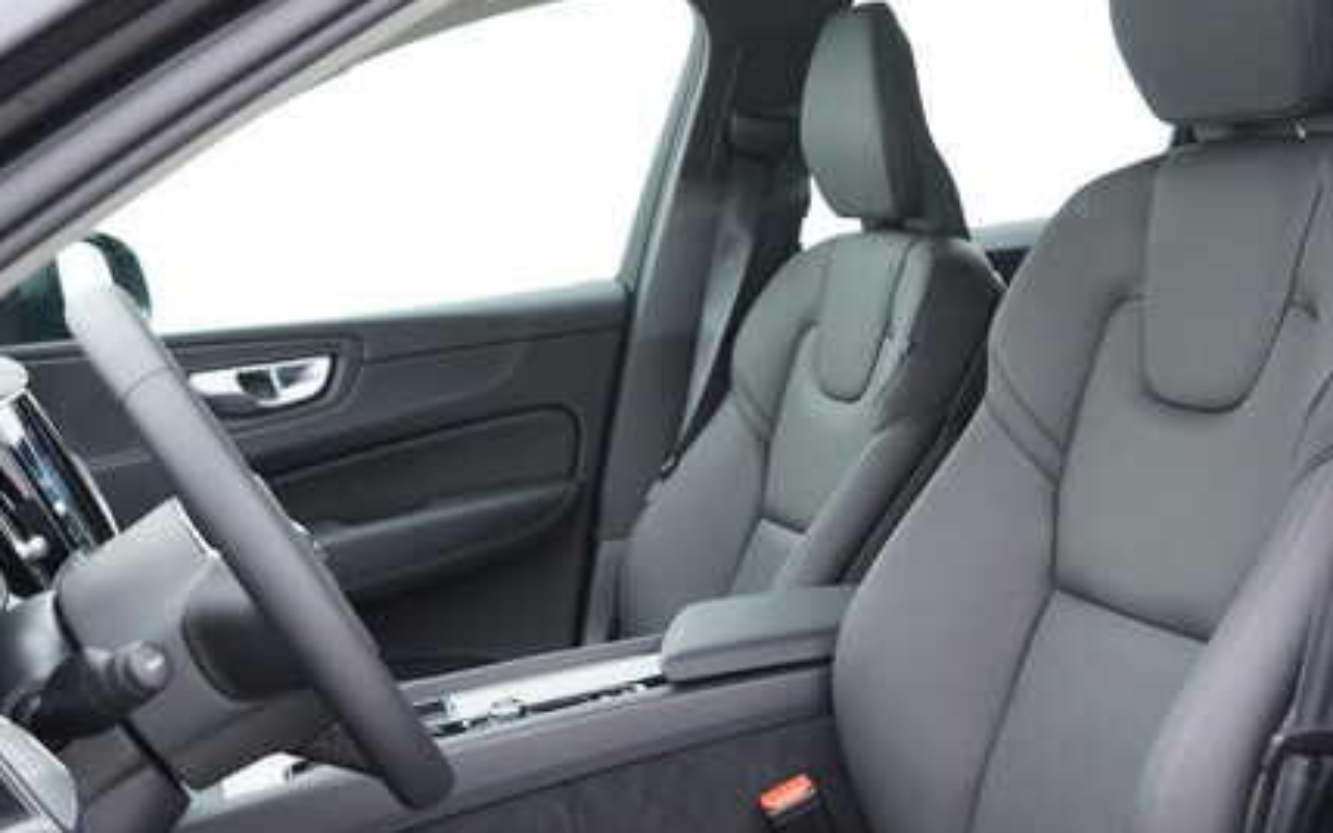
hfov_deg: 42.5
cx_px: 795
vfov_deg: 27.3
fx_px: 1707
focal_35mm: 47
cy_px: 514
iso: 250
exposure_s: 1/40
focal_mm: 24
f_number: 2.8
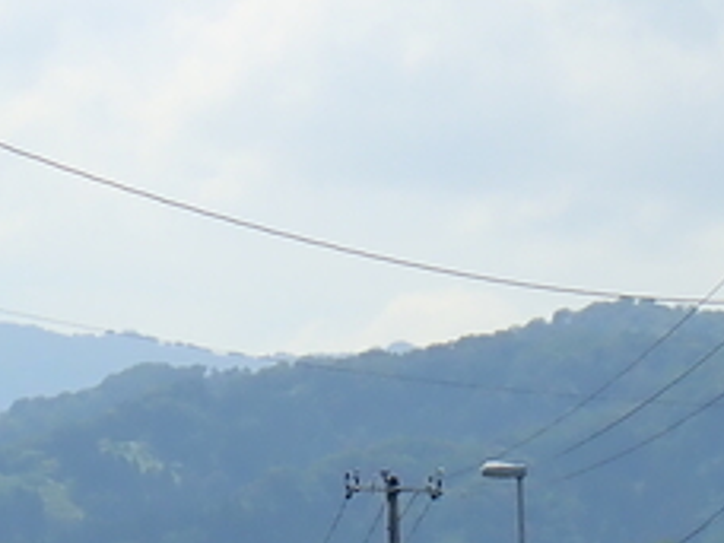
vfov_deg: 4.6
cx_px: 146
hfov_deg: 6.2
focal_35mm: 320
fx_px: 6693
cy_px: -25
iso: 100
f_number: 6.3
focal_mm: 16.48
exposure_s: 1/400
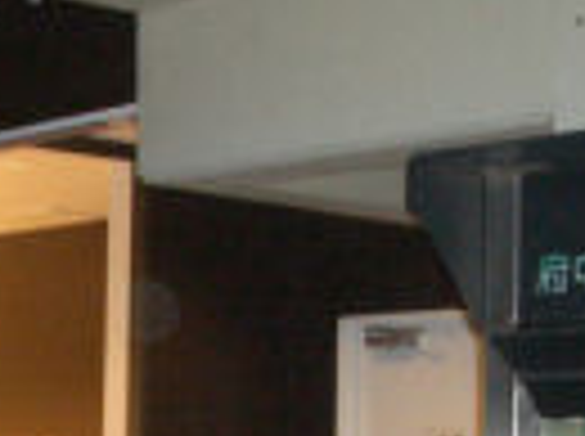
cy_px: 348
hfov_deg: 16.9
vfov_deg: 12.9
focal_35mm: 114
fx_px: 1923
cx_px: -22
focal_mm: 5.8
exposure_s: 1/60
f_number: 2.6
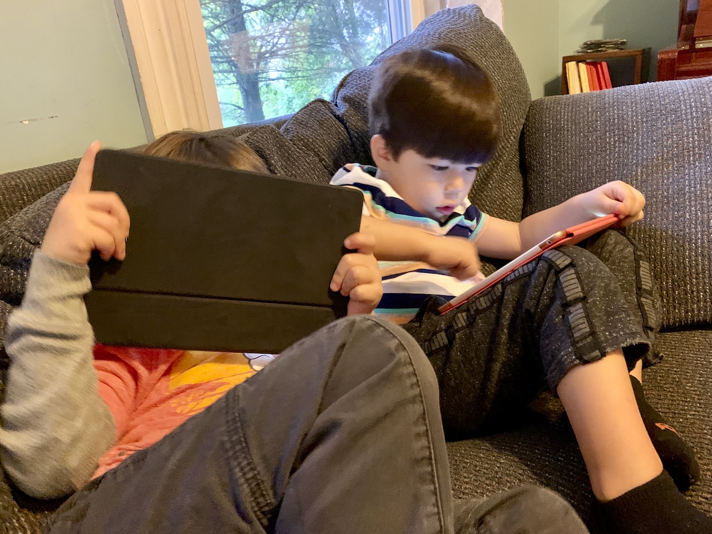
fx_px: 535
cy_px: 267
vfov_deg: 53.1
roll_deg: +8.1
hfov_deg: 67.3
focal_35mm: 26
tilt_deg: -22.7
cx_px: 356
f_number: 1.8
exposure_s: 1/24
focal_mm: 4.25
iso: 640
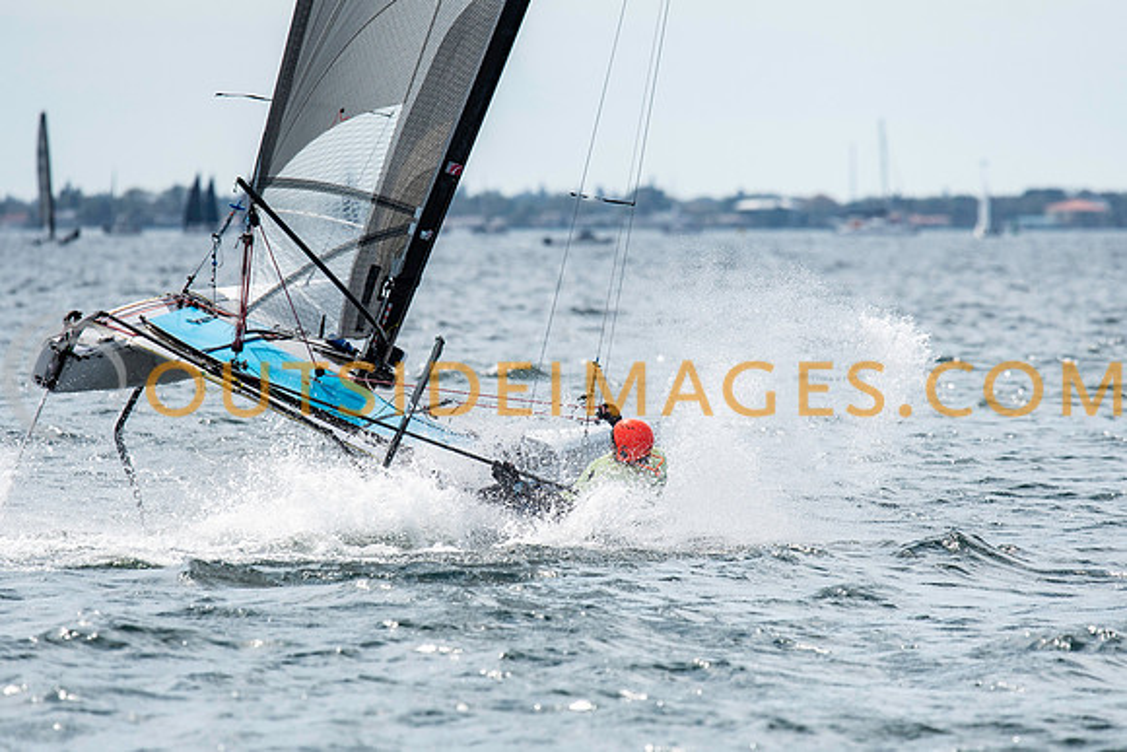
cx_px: 564
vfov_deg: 2.9
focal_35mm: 469
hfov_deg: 4.4
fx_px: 14695
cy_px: 376
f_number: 5
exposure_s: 1/6400
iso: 400
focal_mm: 300
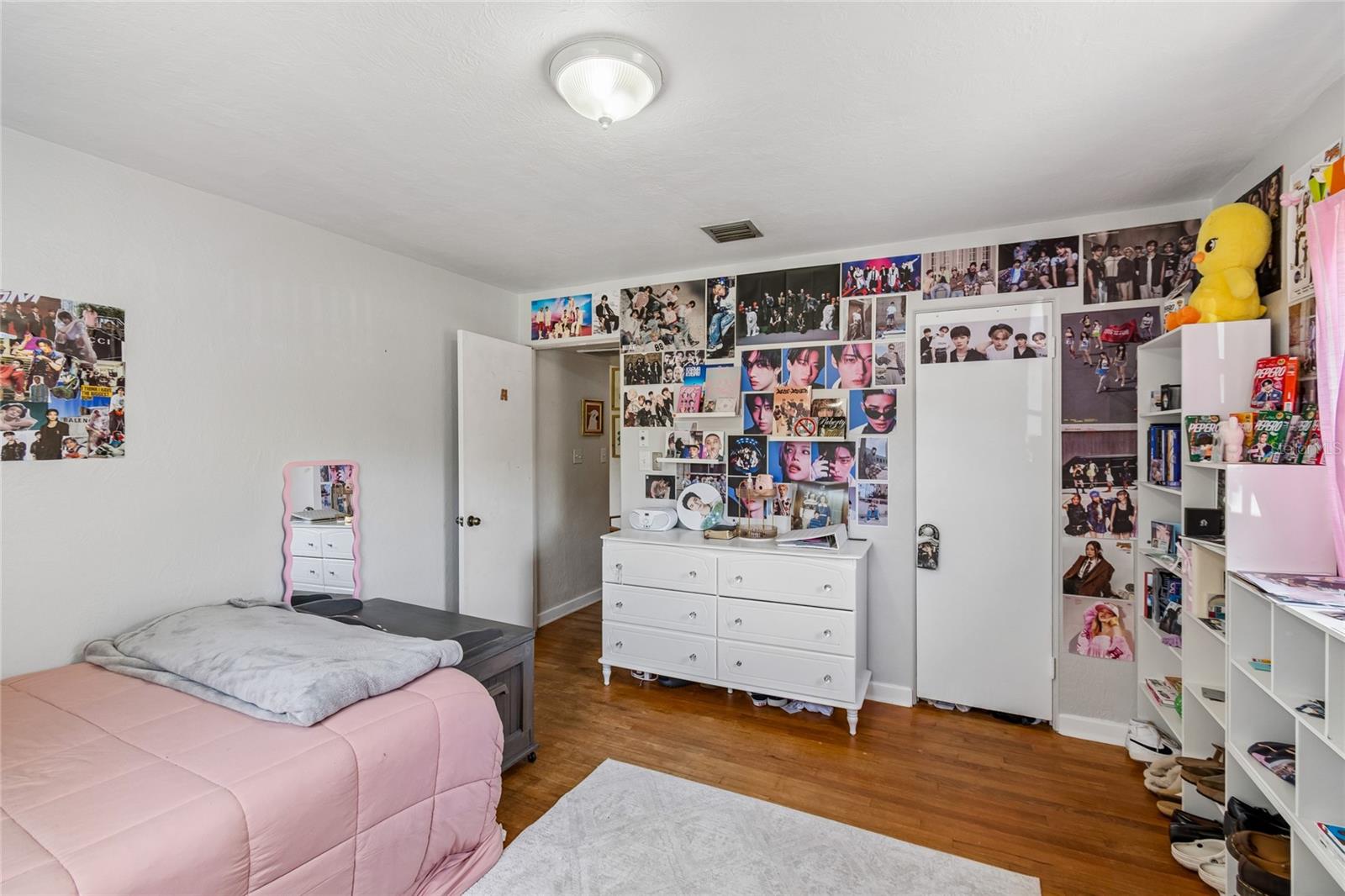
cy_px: 448
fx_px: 560
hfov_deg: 100.4
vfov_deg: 77.3
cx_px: 672
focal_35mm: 15
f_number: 7.1
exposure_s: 1/13
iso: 100
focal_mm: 10
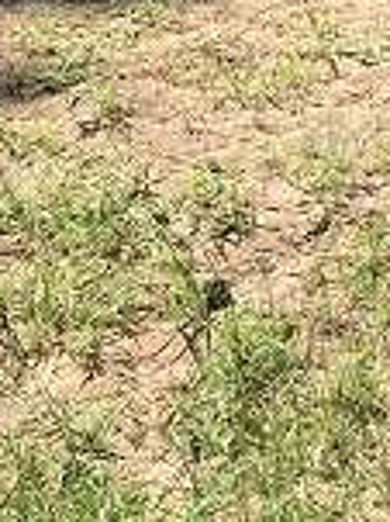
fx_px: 2813
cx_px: 1087
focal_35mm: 187
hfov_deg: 7.2
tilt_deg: +6.0
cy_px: -774
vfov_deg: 9.3
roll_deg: -1.0
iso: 20
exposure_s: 1/738
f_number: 1.8
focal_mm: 3.99
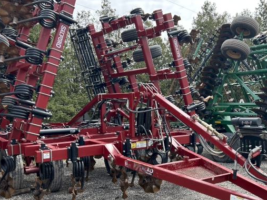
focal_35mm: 41
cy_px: 120
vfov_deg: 35.0
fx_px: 316
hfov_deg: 45.7
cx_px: 145
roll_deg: +2.4
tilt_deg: +0.3
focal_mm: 5.7
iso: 50
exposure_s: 1/1326
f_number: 1.5
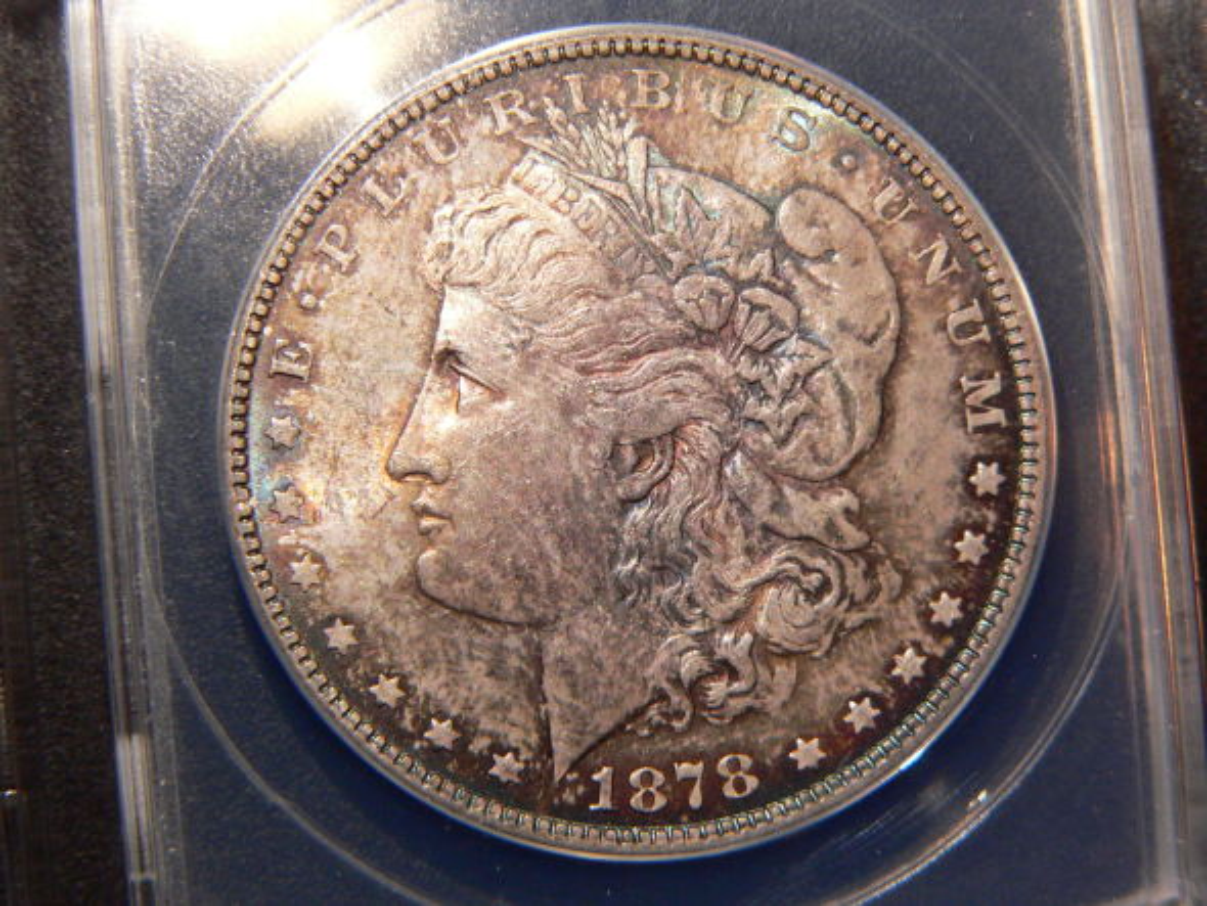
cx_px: 604
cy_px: 453
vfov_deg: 14.1
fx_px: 3663
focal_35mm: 105
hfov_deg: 18.7
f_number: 4
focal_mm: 17.4
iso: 200
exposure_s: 1/125
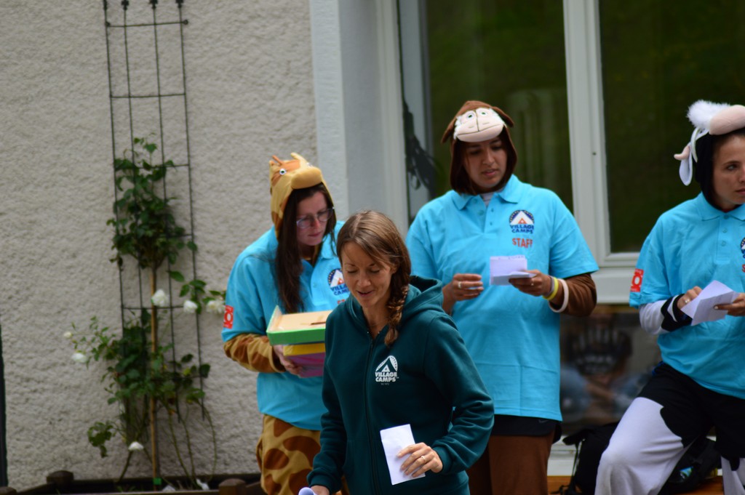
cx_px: 372
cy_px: 248
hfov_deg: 8.3
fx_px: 5118
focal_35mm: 248
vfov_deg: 5.5
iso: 200
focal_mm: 165
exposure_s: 1/500
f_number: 4.5
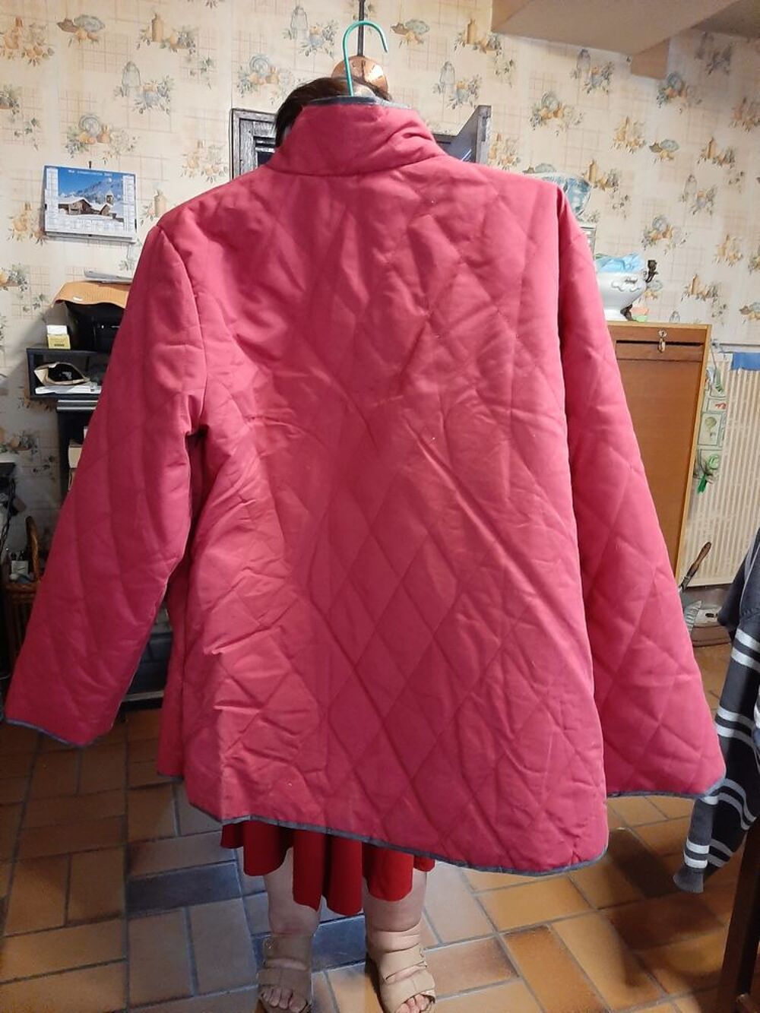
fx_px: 761
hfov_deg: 53.1
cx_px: 380
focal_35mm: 26
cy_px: 506
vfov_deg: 67.3
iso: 500
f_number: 1.7
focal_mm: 3.93
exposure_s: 1/20
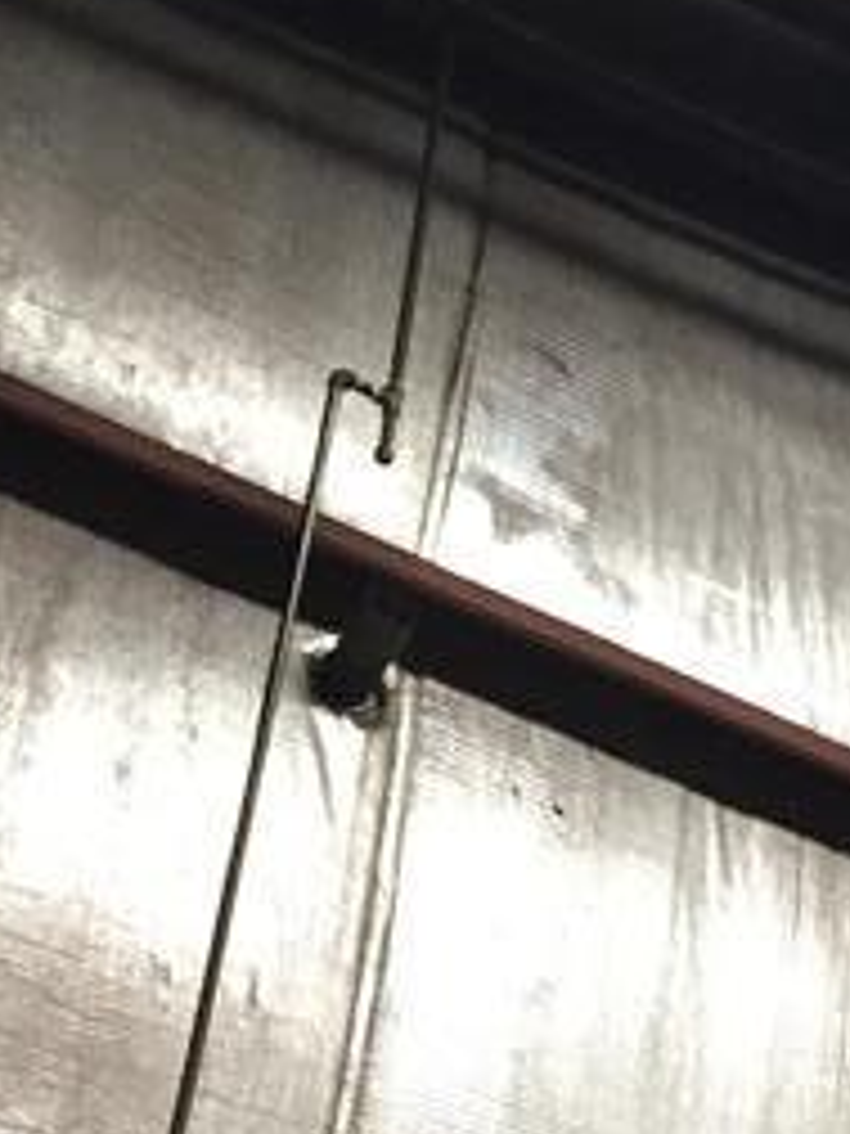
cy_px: 1372
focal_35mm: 118
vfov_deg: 16.0
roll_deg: -0.7
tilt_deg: +26.8
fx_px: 3863
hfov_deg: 11.7
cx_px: 1462
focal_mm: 4.15
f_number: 2.2
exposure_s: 1/20
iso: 250
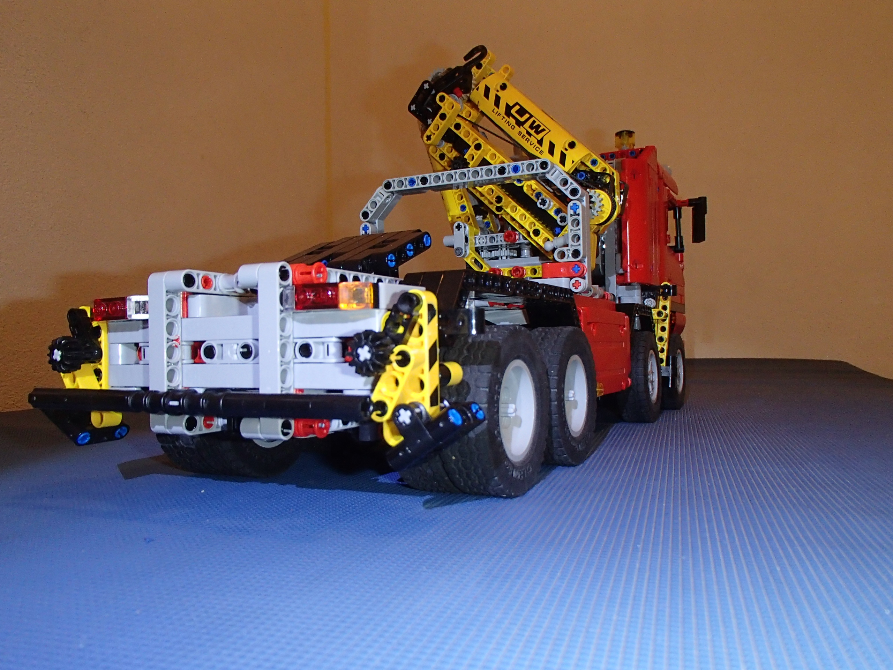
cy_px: 335
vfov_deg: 49.7
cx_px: 446
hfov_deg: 63.4
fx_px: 722
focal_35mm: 28
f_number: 3.9
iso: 400
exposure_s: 1/30
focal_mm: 5
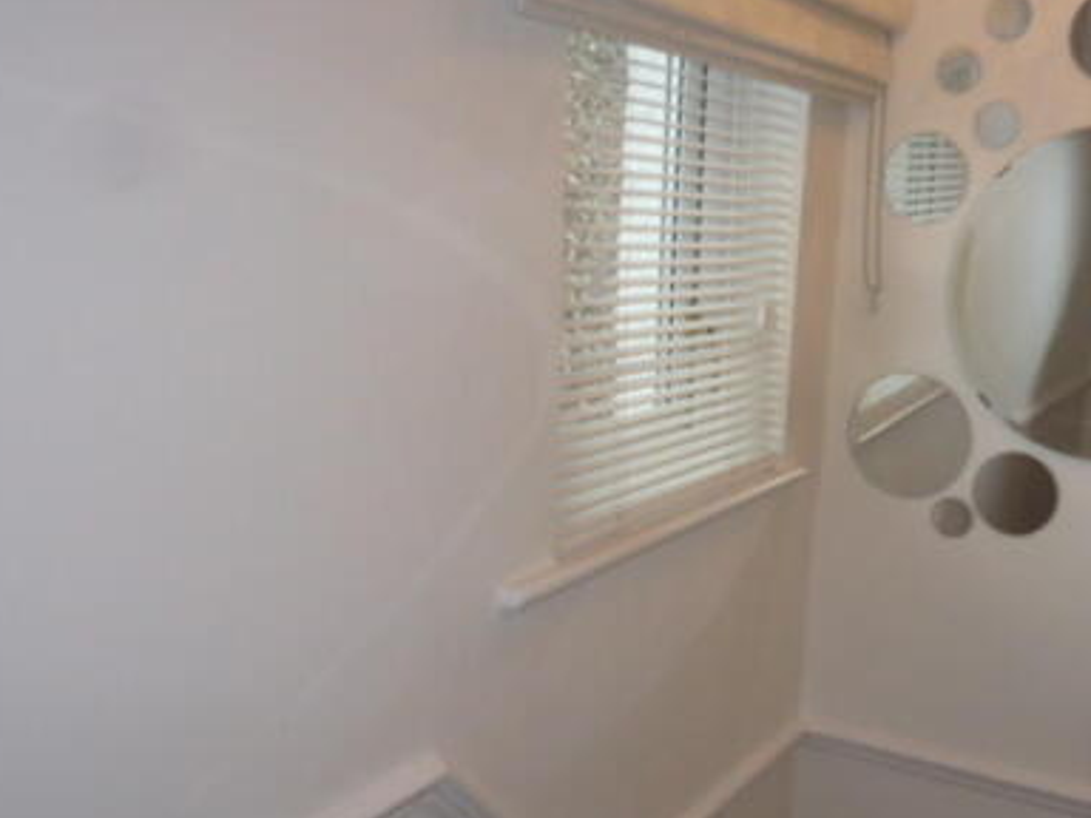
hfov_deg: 48.0
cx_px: 740
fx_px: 1198
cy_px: 518
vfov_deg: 37.5
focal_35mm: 38
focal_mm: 4.5
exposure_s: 1/30
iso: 100
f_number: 2.8
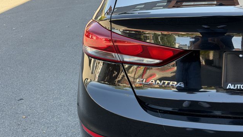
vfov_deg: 22.6
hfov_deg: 39.2
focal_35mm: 53
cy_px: 72
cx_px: 121
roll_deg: -0.6
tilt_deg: -20.5
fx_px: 342
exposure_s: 1/166
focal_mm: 6.76
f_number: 1.78
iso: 50
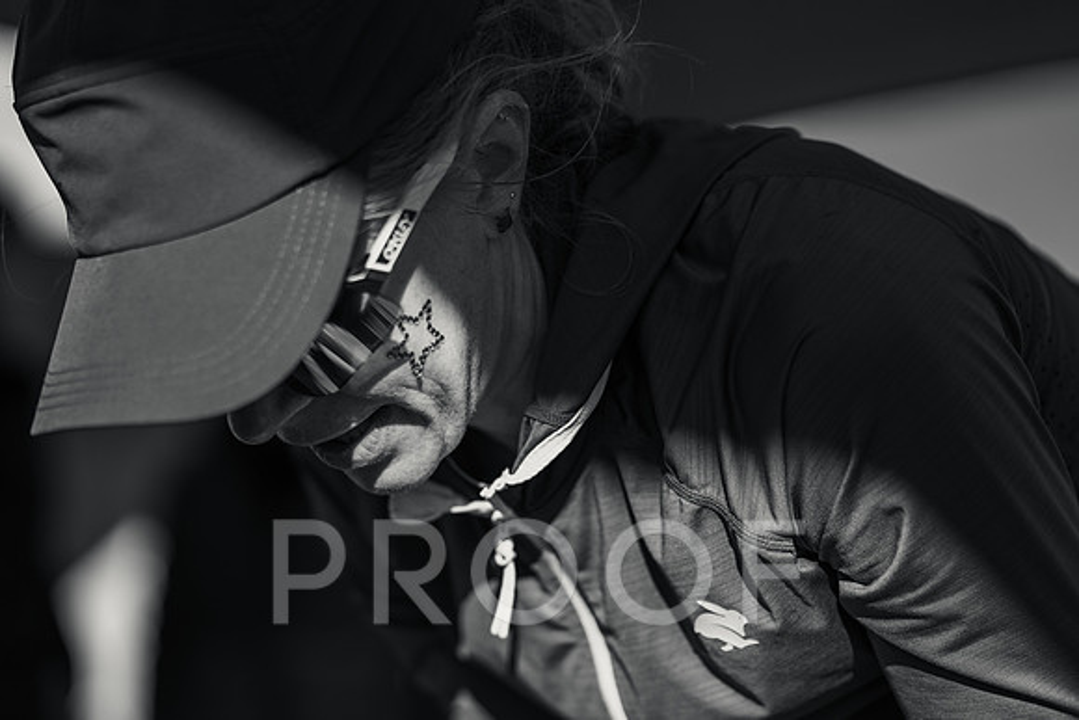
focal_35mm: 92
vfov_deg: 14.8
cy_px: 438
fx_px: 2769
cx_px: 480
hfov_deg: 22.0
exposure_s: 1/3200
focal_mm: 74
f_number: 2
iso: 100
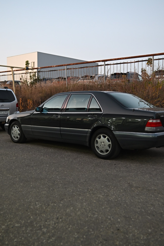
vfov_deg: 53.1
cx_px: 82
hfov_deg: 36.9
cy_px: 123
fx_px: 246
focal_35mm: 36
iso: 1000
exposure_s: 1/100
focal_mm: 24
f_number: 1.8
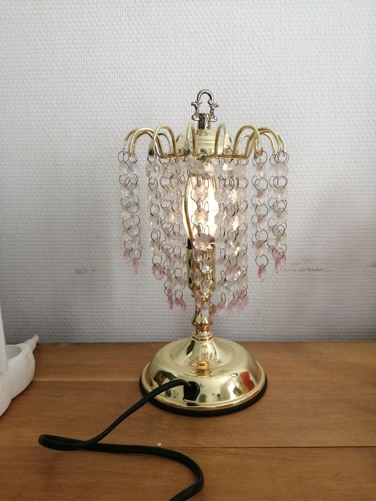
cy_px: 250
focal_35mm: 26
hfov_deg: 53.1
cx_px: 188
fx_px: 377
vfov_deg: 67.3
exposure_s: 1/50
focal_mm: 3.6
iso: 100
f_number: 1.8
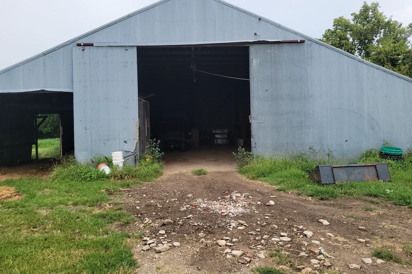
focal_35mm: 28
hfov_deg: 65.5
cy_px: 122
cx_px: 205
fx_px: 320
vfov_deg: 46.3
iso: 40
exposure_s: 1/992
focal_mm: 5.4
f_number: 1.8
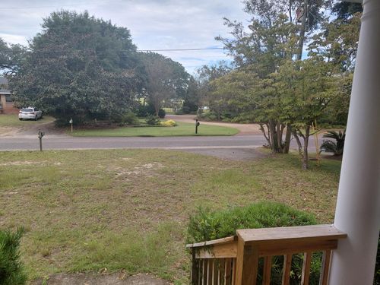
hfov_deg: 69.4
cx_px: 190
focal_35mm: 25
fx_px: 274
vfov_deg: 54.9
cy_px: 142
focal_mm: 4.69
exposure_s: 1/819
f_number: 1.8
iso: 50
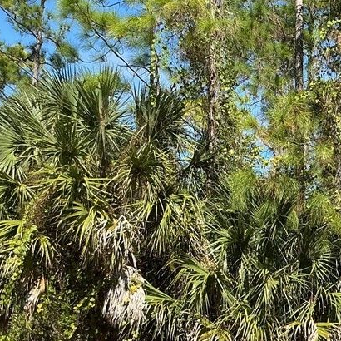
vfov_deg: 26.6
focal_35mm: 64
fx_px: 713
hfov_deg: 25.4
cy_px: 253
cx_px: 353
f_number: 1.8
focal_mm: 3
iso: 25
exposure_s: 1/929
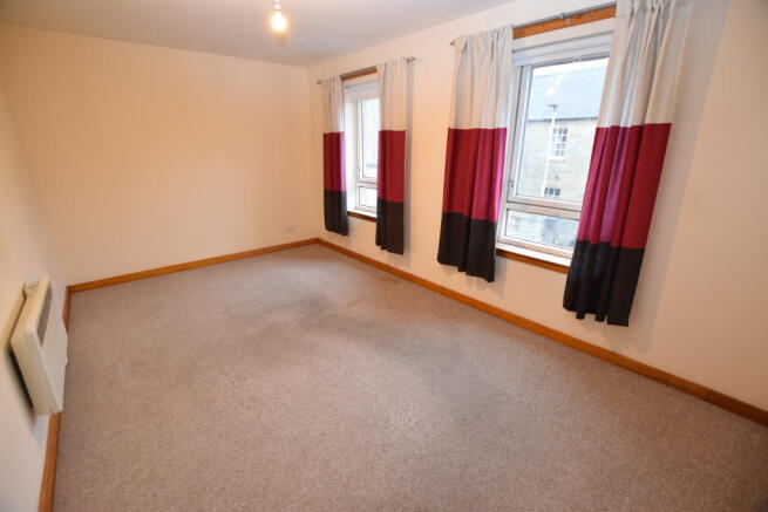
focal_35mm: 15
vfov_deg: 77.4
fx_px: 320
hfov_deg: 100.4
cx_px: 384
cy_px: 256
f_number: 4
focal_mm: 10
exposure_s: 1/60
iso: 800
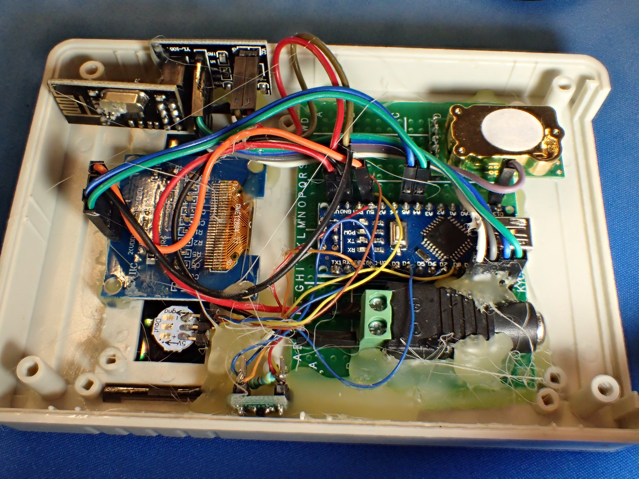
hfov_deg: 52.6
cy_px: 240
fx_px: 646
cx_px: 320
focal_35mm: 35
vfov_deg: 40.7
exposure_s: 1/125
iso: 500
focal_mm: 6.42
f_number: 3.5
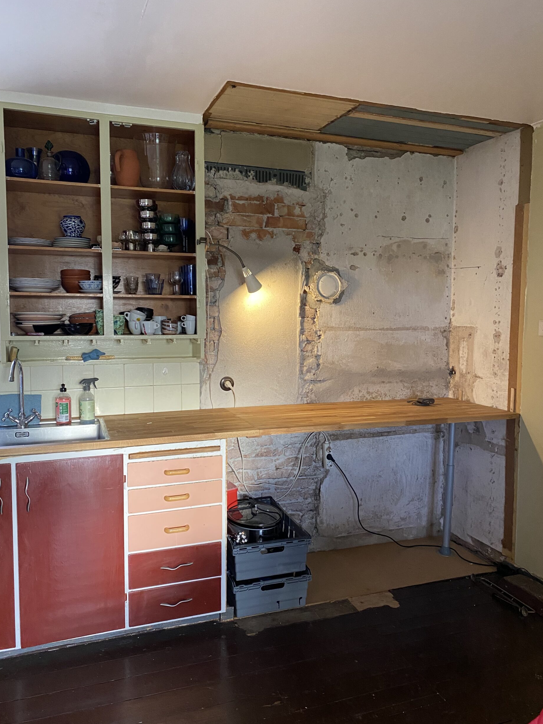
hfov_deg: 51.4
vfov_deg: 65.3
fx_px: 565
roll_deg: -0.1
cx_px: 264
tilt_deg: -4.6
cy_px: 364
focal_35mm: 27
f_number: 1.8
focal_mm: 4.25
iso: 320
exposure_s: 1/60
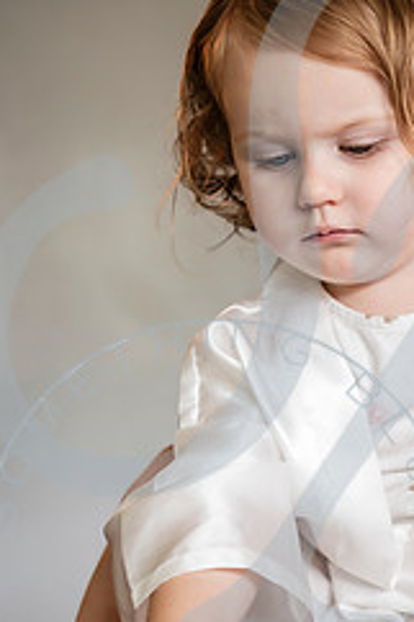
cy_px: 362
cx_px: 334
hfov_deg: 14.6
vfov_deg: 21.9
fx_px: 1606
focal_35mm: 93
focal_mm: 50
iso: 1000
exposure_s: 1/160
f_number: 2.8
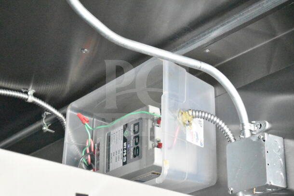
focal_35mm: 82
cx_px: 147
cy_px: 98
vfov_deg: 16.6
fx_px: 674
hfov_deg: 24.6
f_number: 5.6
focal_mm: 55
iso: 25600
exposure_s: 1/100
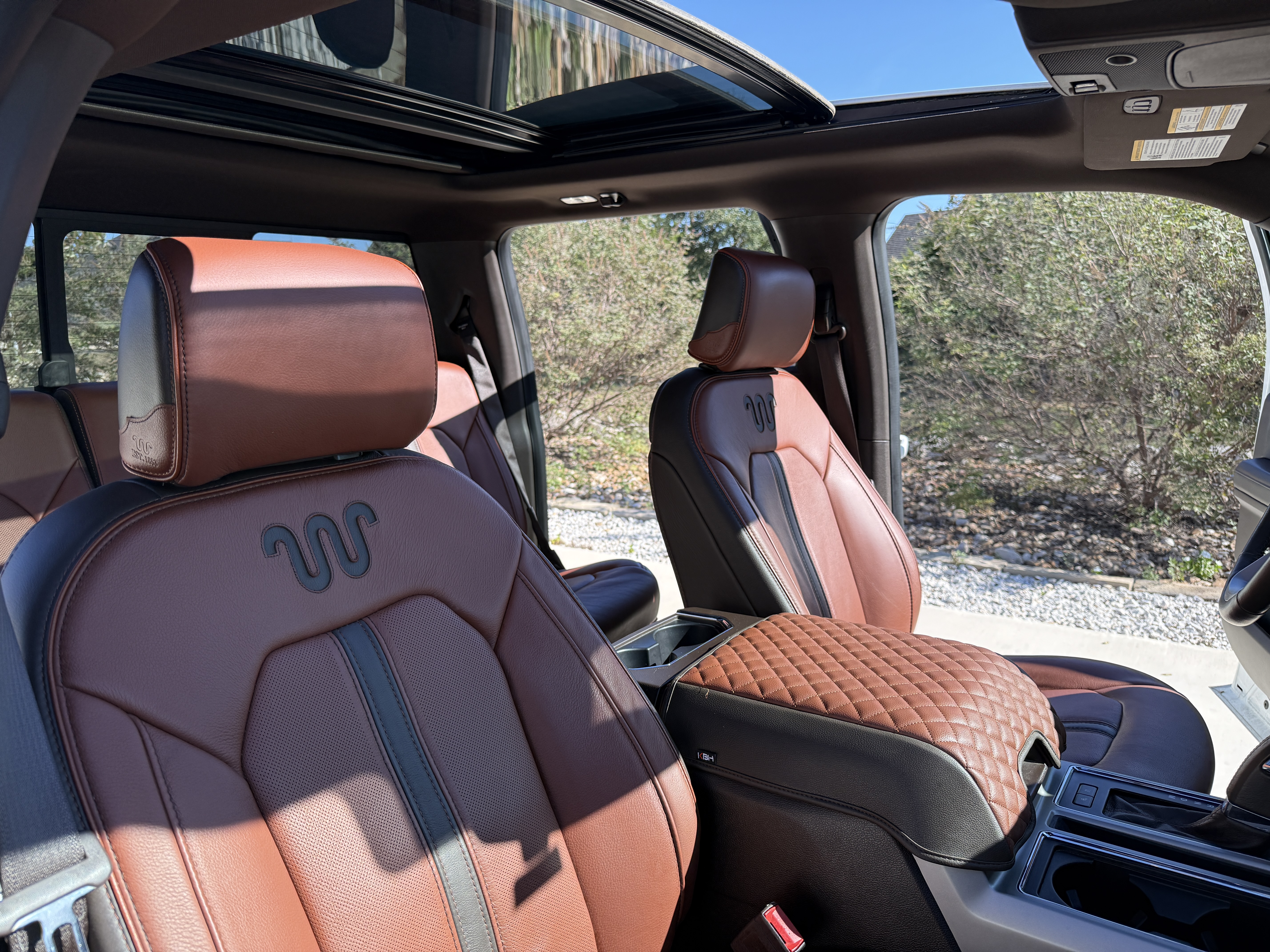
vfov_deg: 56.8
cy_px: 476
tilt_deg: -9.4
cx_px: 635
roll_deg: +2.8
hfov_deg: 71.6
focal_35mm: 24
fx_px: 881
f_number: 1.78
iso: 100
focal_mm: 6.76
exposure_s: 1/1464
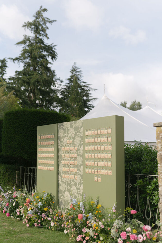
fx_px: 256
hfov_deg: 35.1
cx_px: 84
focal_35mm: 38
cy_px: 130
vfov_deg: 50.6
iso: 100
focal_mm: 35
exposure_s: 1/4000
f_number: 1.6
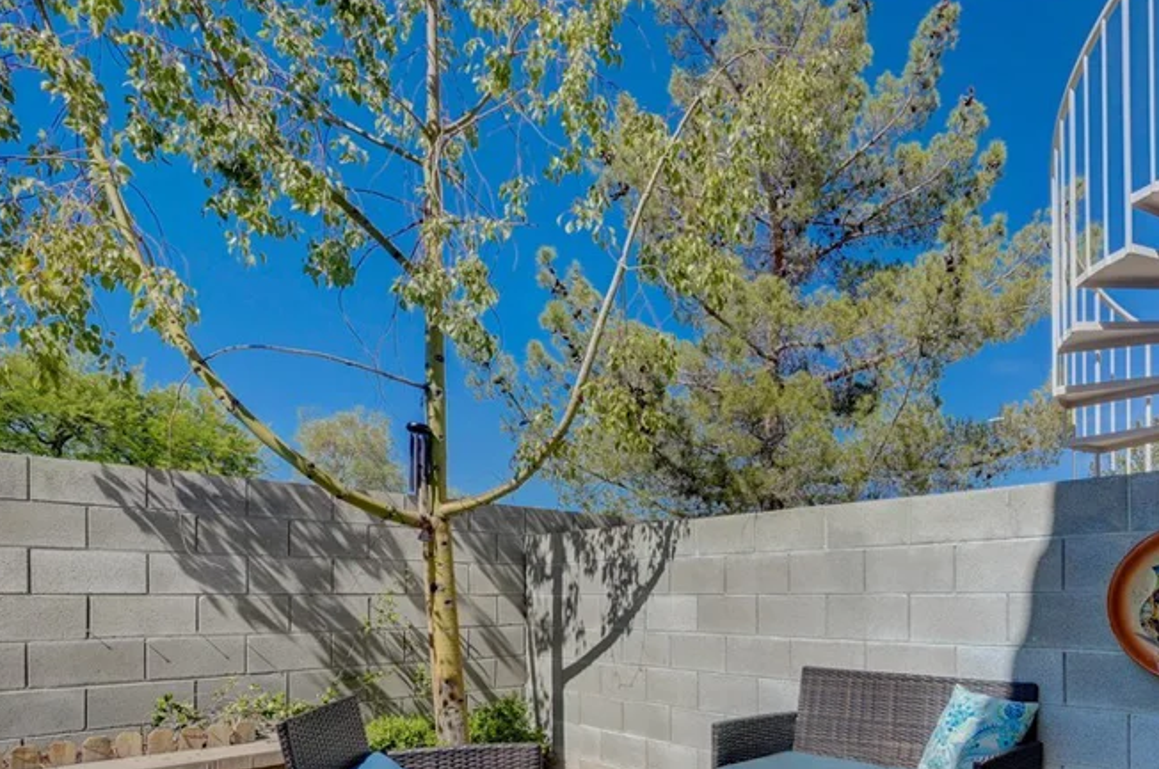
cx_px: 713
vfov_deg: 54.0
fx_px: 707
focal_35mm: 22
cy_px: 592
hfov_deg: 77.5
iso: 400
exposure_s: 1/800
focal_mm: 14
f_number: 9
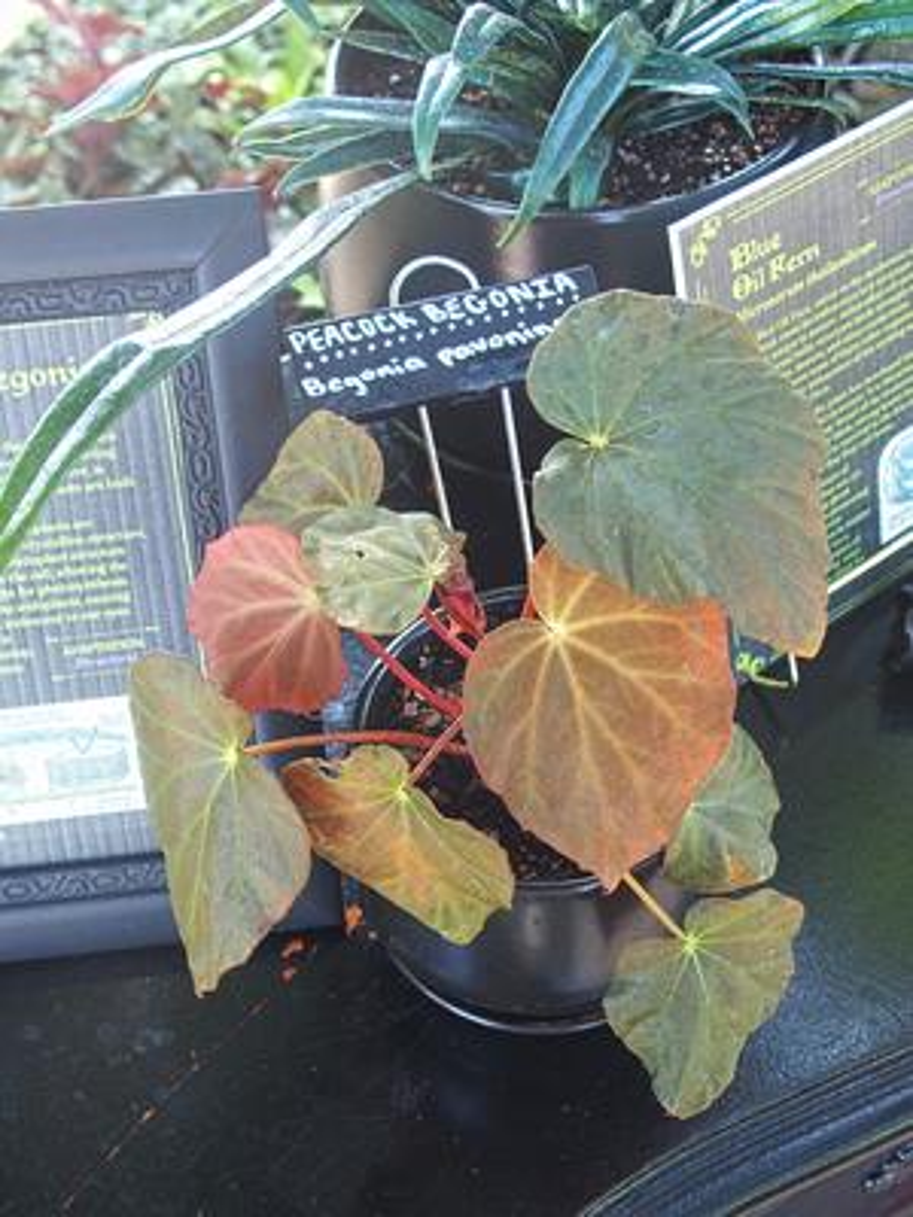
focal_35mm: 46
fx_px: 1618
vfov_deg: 41.2
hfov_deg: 31.5
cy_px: 608
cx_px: 456
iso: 250
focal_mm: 9.8
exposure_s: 1/50
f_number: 2.8
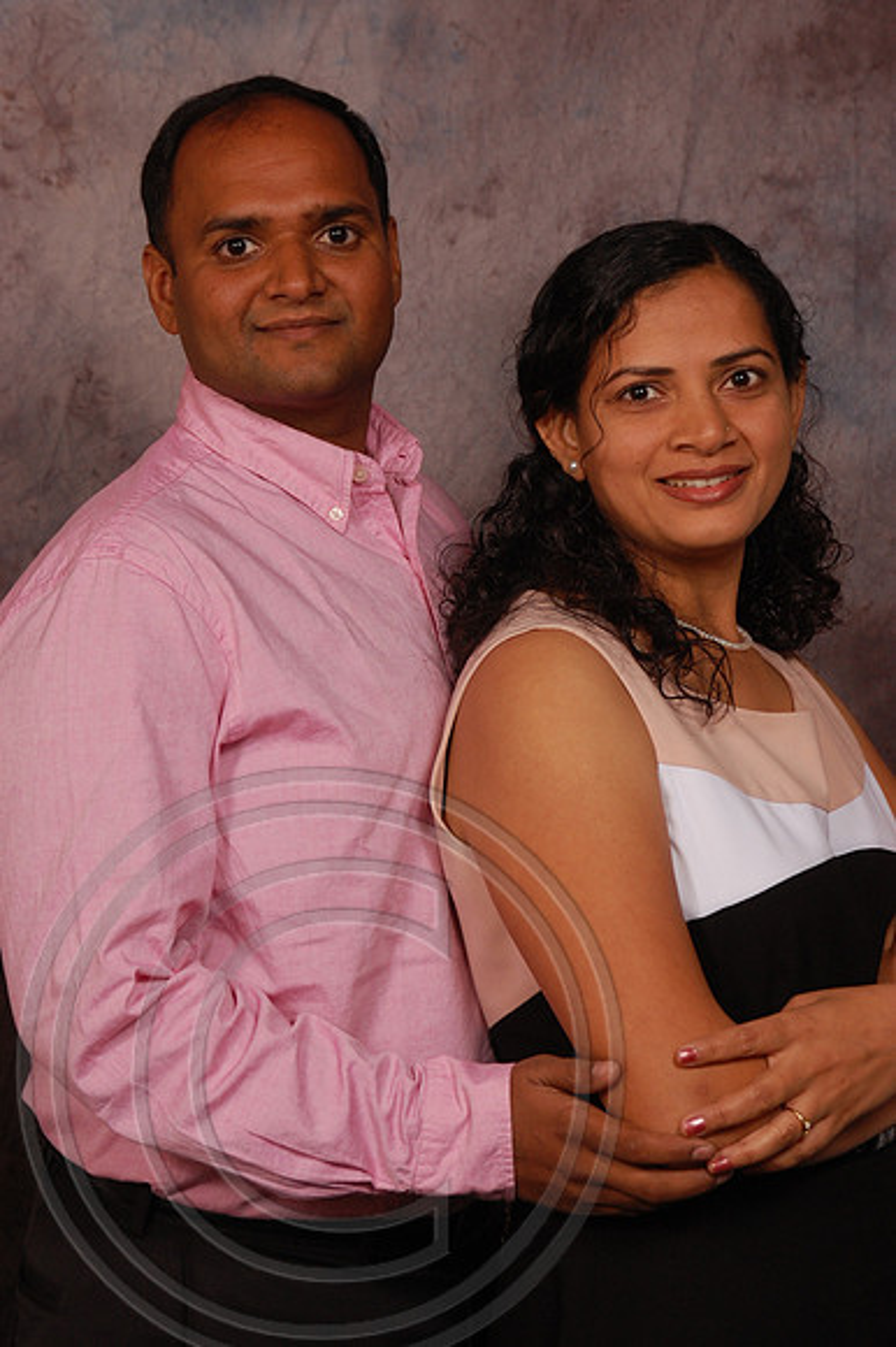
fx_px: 3252
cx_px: 448
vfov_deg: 23.4
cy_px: 674
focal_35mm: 87
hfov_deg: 15.7
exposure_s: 1/200
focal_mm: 58
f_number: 5.6
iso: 400
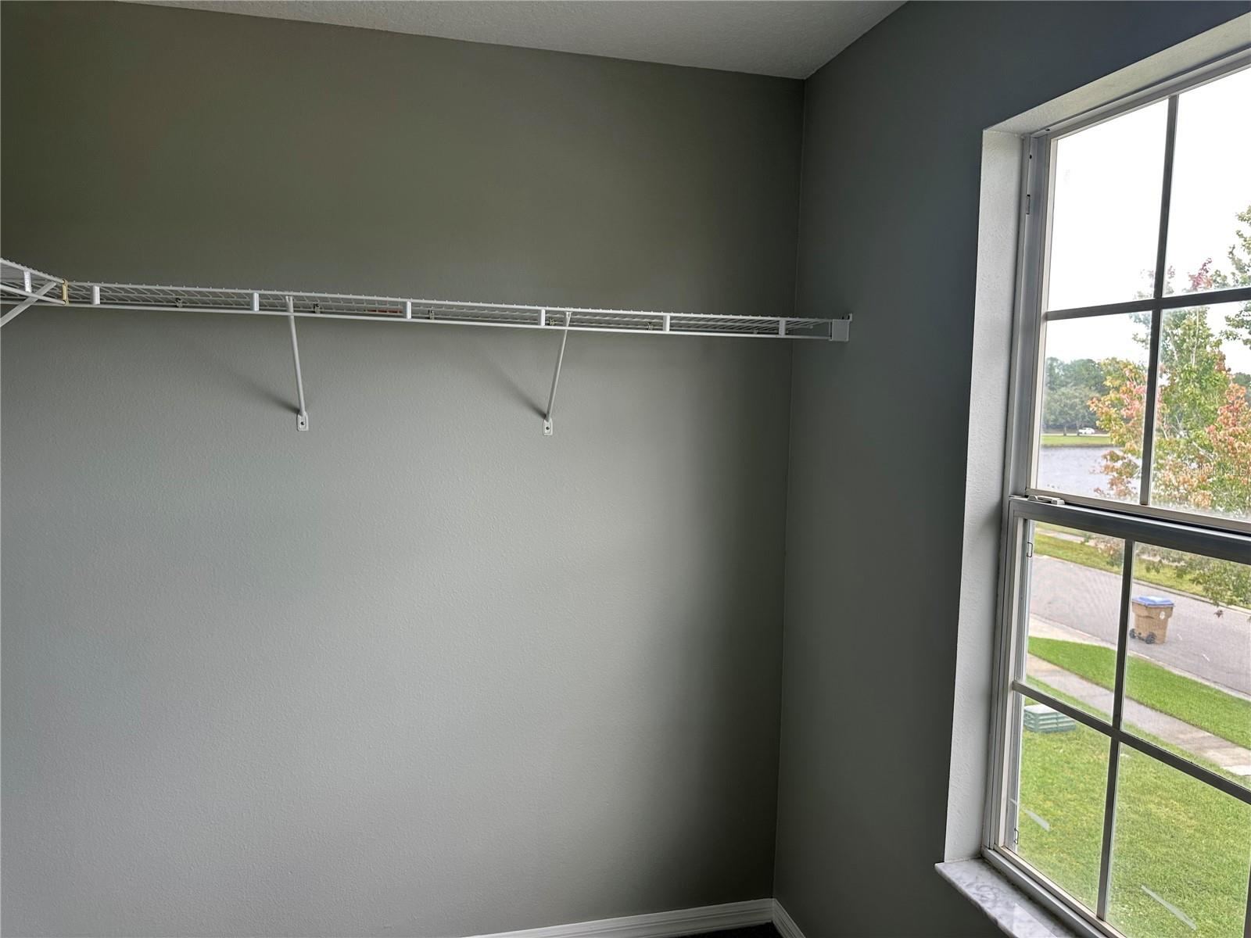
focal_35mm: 24
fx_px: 867
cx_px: 626
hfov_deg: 71.6
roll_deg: -2.3
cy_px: 469
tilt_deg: -3.8
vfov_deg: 56.8
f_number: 1.78
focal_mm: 6.86
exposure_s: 1/226
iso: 80
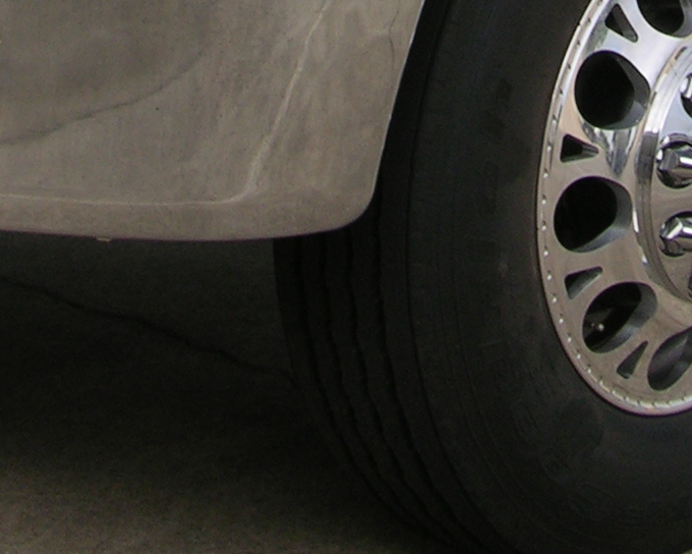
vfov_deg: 8.8
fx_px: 3359
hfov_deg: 11.8
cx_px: 436
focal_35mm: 164
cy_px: -588
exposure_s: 1/207
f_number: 5.6
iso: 50
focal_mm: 8.9
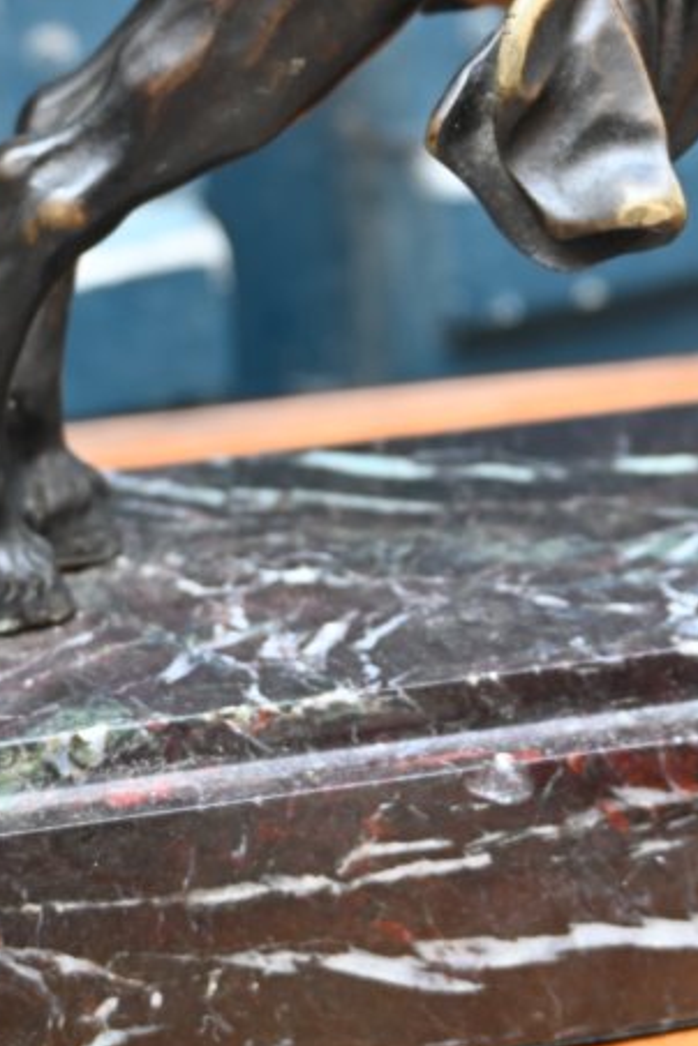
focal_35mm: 115
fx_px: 3354
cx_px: 481
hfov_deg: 11.9
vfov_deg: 17.5
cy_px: 90
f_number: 4
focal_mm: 29
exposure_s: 1/50
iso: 160
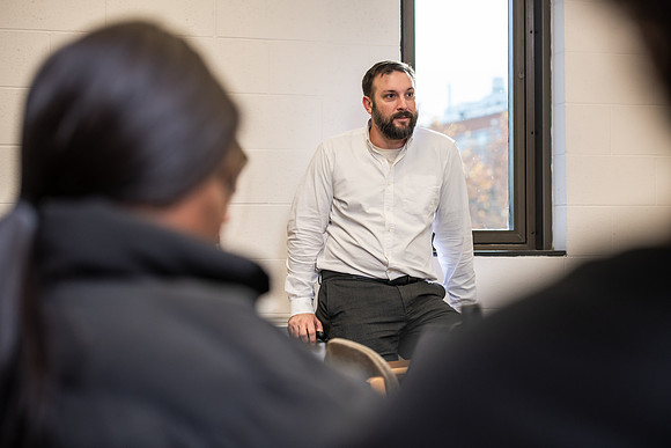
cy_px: 224
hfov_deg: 23.6
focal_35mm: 86
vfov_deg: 15.9
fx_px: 1603
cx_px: 336
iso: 800
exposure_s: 1/200
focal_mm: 86
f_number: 3.2
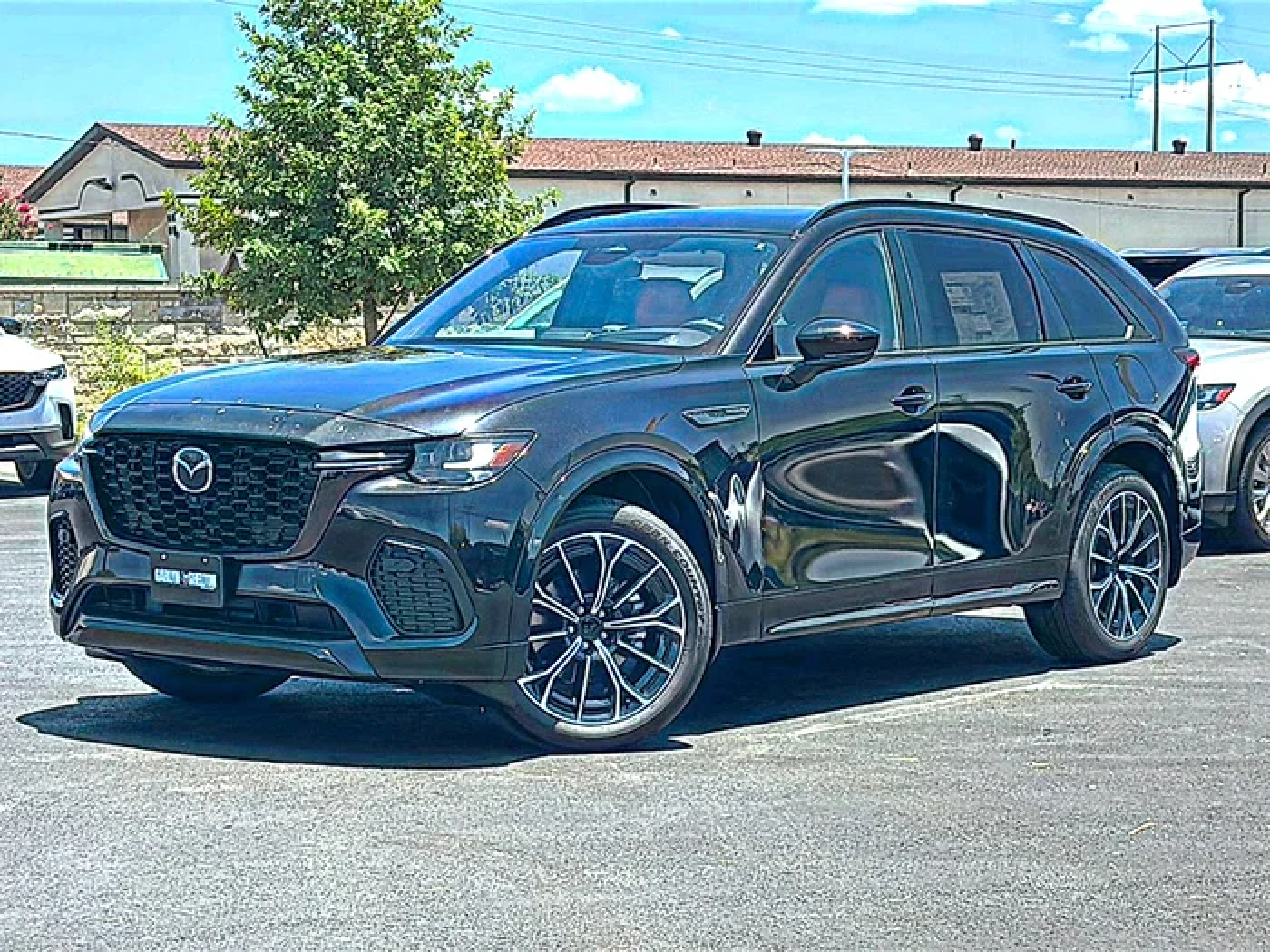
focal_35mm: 63
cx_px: 635
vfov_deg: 23.3
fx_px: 2311
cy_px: 476
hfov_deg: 30.7
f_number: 1.78
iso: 80
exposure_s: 1/1961
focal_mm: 6.86
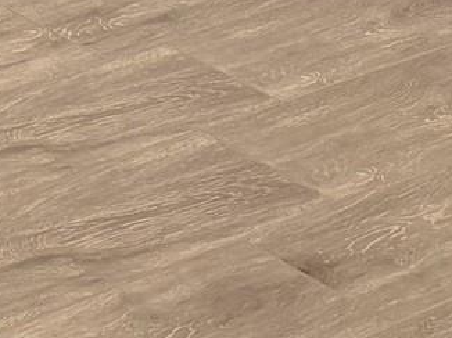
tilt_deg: -7.1
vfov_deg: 8.3
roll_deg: -0.9
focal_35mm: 151
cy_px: -682
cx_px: -675
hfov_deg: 10.9
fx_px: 1970
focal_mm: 6.76
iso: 160
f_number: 1.78
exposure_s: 1/60
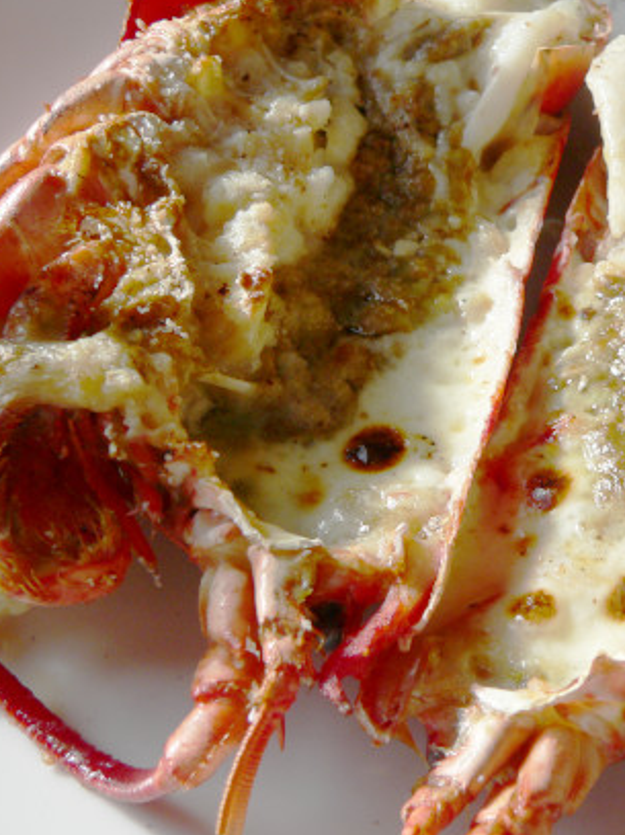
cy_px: 412
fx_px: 1228
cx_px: 428
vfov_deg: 37.5
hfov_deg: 28.3
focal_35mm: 51
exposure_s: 1/125
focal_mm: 6
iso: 80
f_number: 4
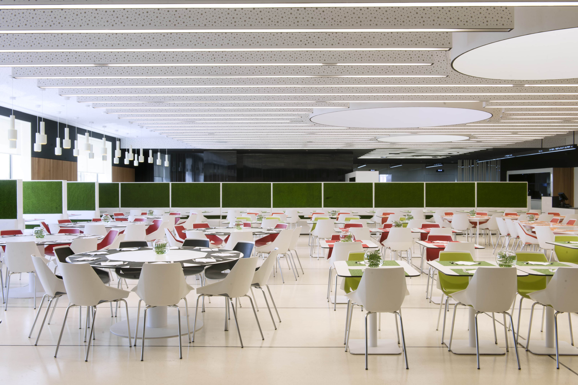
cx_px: 289
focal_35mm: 35
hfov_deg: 54.4
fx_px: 562
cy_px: 192
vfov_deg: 37.9
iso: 100
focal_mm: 35
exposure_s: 1/1.25
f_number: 16
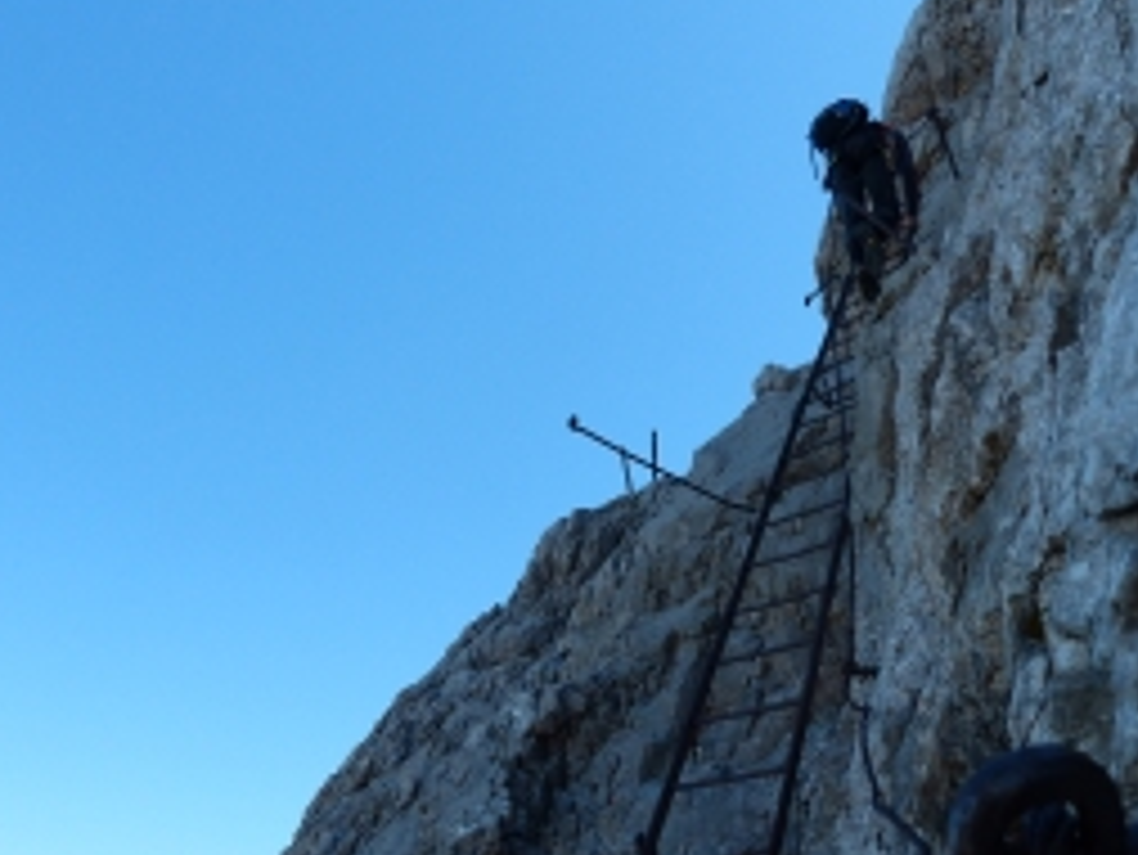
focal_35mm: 36
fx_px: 1184
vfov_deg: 39.6
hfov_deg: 51.3
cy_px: 497
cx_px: 612
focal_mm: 4.5
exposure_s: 1/320
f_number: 4
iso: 100
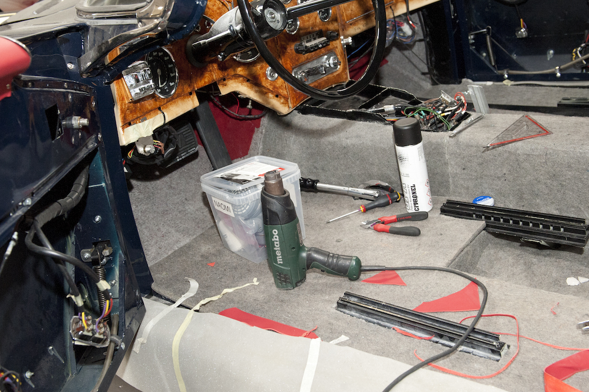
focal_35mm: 38
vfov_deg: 35.0
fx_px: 621
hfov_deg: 50.7
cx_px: 291
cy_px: 185
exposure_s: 1/125
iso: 3200
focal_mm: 32
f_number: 5.6
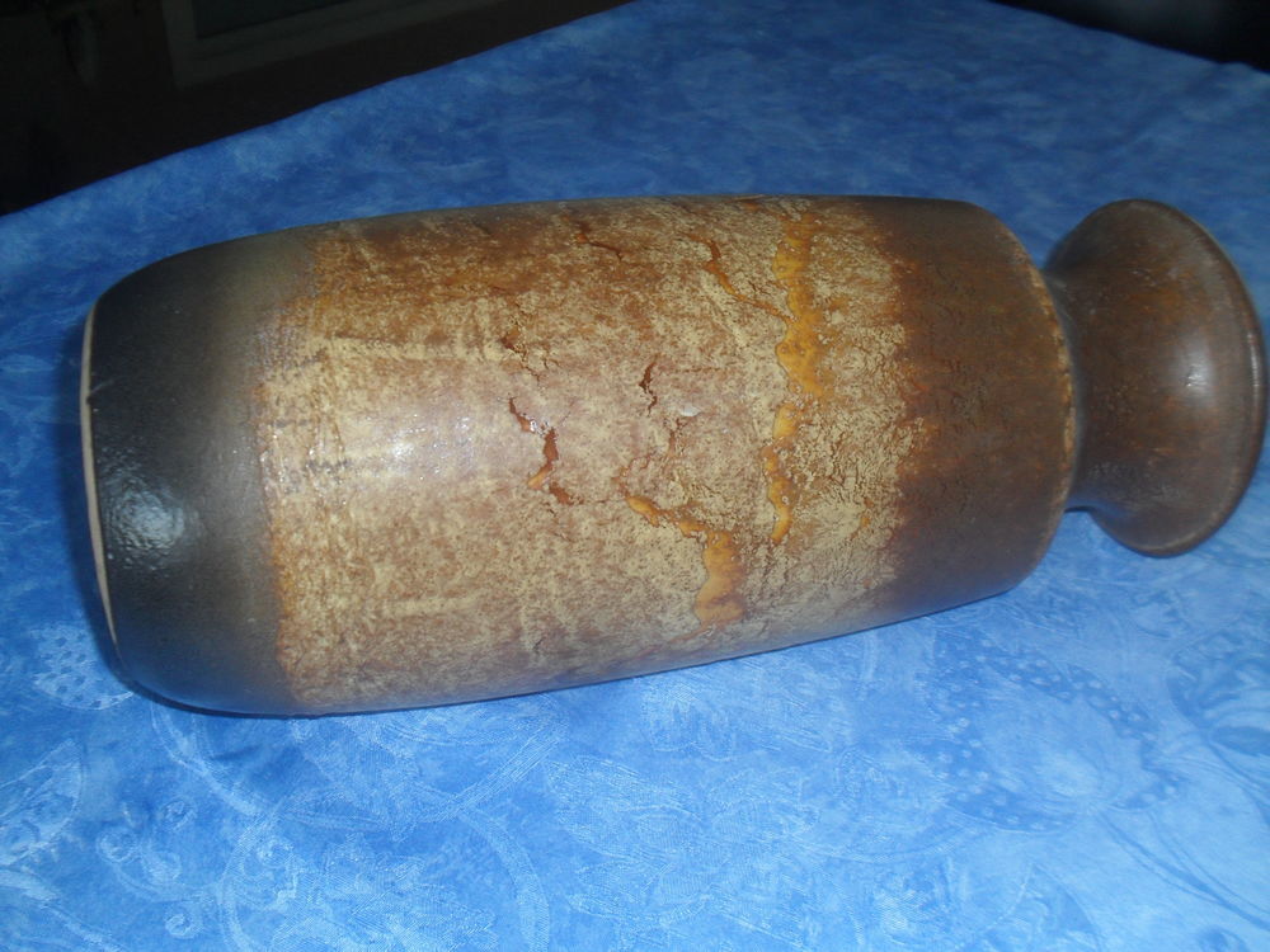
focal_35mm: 35
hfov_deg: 52.6
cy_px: 476
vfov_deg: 40.7
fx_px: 1284
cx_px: 635
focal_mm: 6.3
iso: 200
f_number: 3.2
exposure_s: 1/45
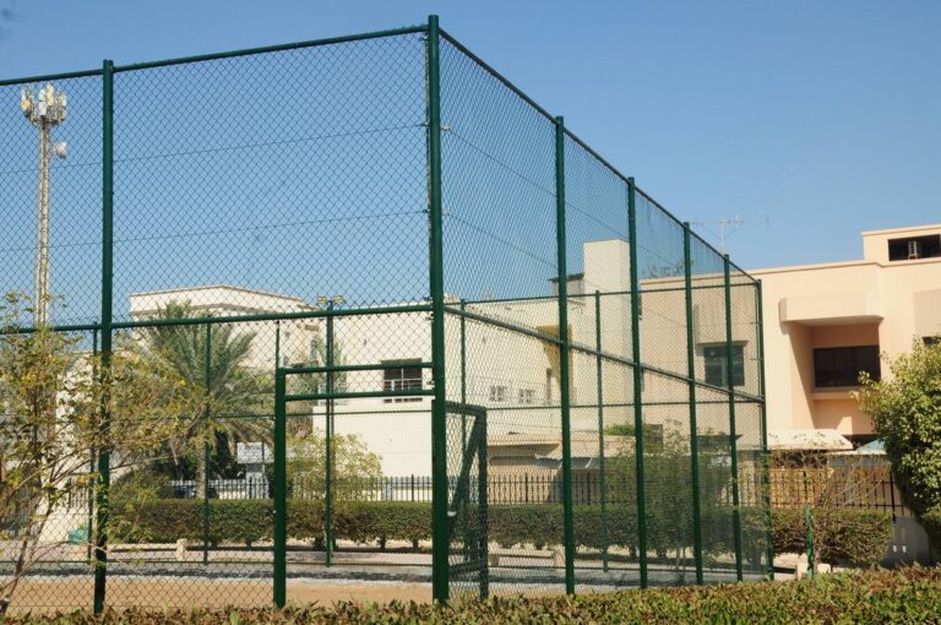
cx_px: 470
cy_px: 312
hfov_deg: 38.9
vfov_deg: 26.4
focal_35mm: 51
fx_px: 1331
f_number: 16
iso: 200
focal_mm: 34
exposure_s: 1/160
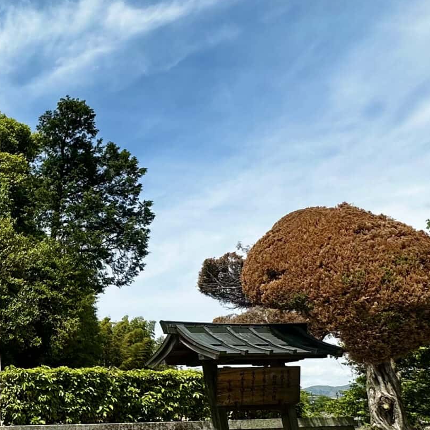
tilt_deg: +13.5
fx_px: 548
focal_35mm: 39
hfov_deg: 33.7
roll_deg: +1.4
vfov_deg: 42.3
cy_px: 286
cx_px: -101
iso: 50
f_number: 2.2
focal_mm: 2.22
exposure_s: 1/1335
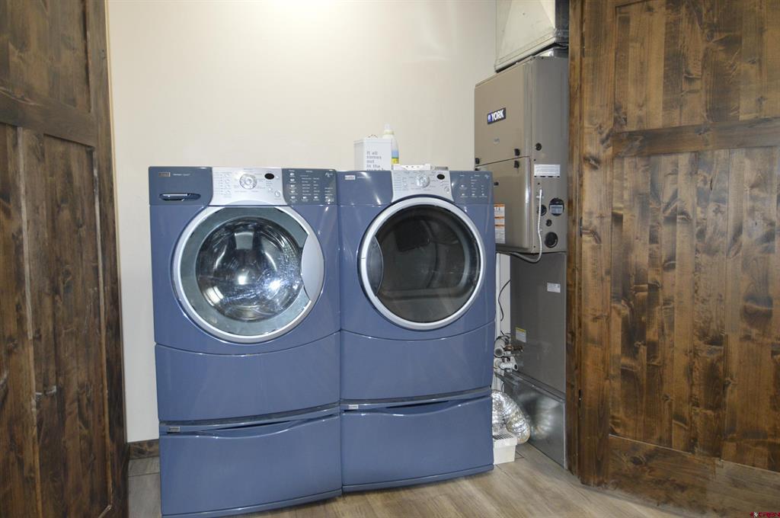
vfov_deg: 50.3
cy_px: 259
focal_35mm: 26
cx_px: 390
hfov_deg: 70.5
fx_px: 552
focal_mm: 17
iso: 1600
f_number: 4
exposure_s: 1/60
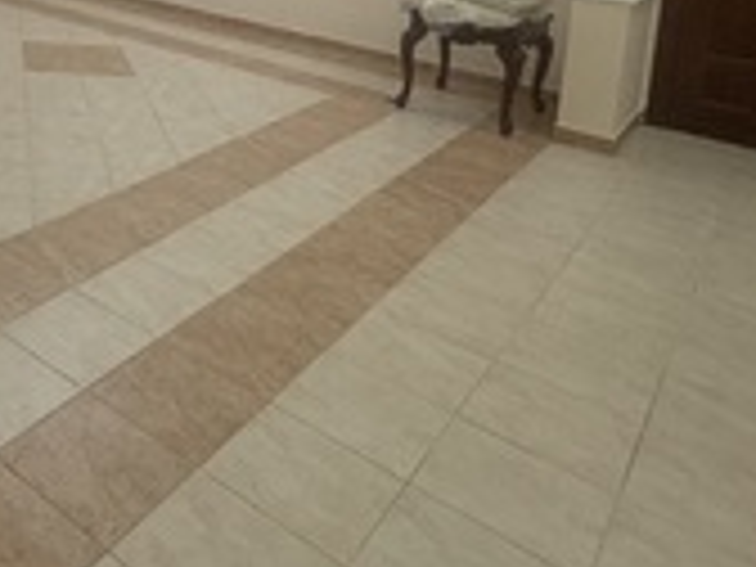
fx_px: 830
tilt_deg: -6.1
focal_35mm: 38
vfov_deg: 32.2
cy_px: -88
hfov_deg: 41.7
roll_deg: -2.8
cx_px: -20
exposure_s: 1/100
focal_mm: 2.22
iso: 400
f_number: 2.2
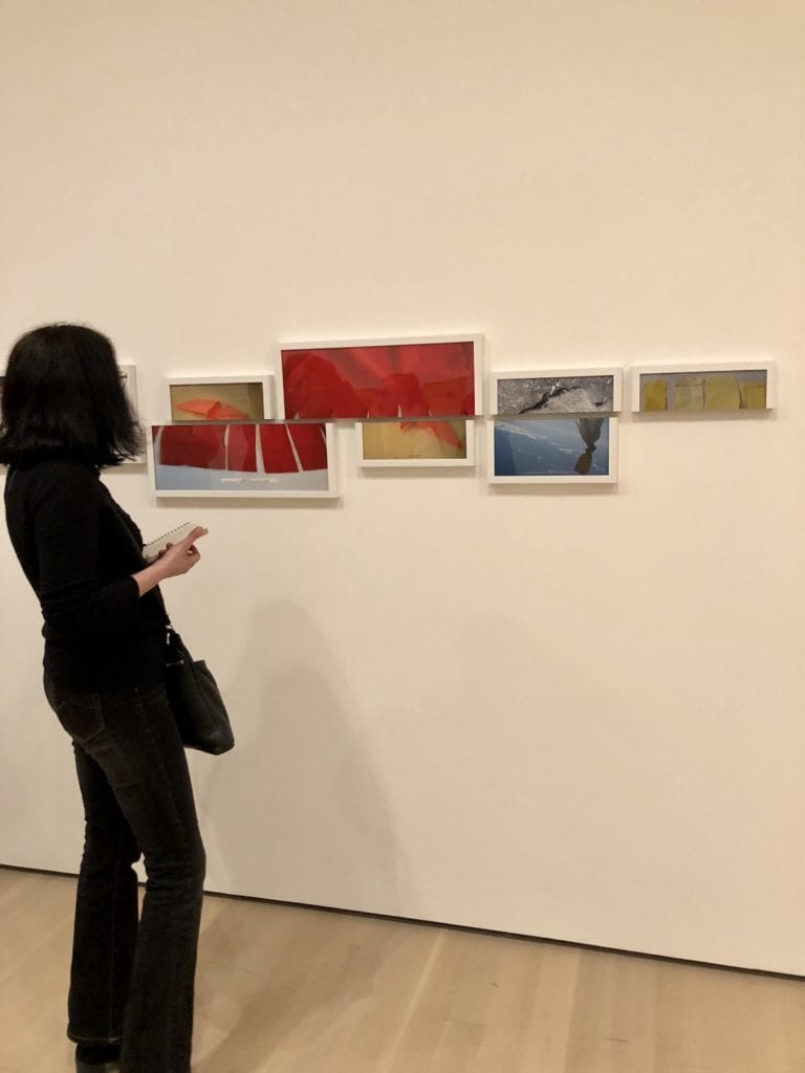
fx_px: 868
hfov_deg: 49.7
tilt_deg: -8.4
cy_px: 536
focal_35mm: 28
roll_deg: +1.9
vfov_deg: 63.4
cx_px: 402
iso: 64
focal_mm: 3.99
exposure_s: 1/15
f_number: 1.8
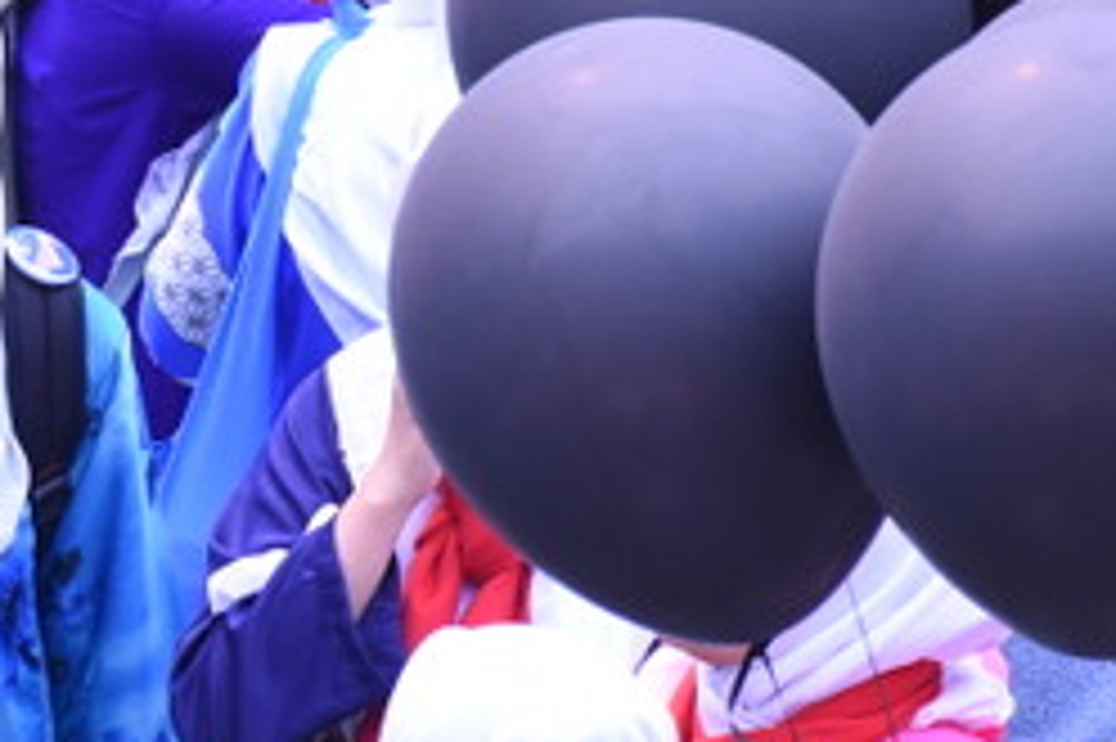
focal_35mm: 434
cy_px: 369
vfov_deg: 3.2
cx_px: -135
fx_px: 13445
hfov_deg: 4.7
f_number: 10
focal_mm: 112
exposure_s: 1/160
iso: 400
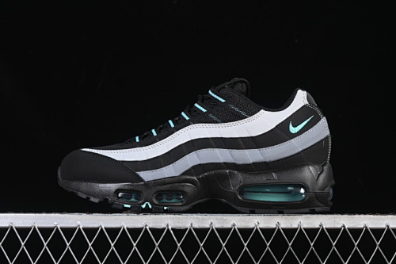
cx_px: 198
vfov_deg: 18.2
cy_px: 132
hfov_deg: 27.0
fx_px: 825
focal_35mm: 75
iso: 160
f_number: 6.3
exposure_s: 1/60
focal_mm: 50
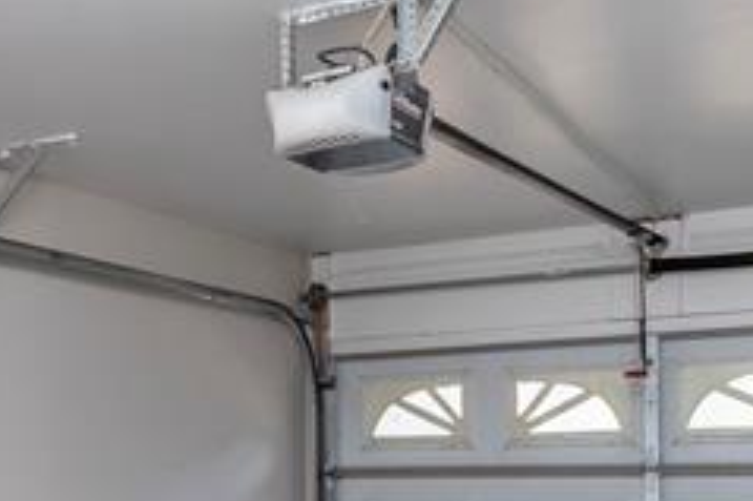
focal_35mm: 60
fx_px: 1254
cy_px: 517
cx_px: -66
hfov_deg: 30.1
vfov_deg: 21.7
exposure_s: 1/60
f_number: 8
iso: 640
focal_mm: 14
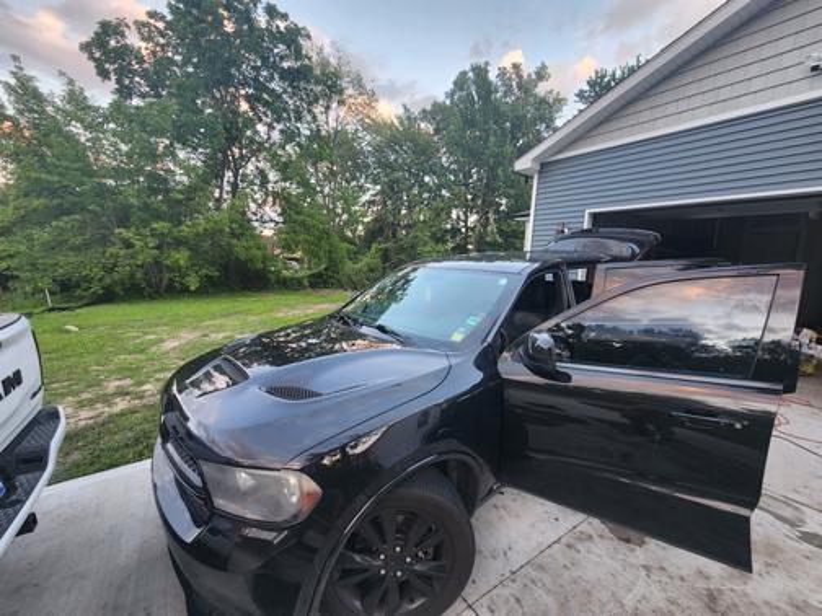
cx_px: 411
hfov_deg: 106.2
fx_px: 309
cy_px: 308
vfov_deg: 89.9
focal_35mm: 13
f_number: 2.2
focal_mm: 2.2
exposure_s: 1/60
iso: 125
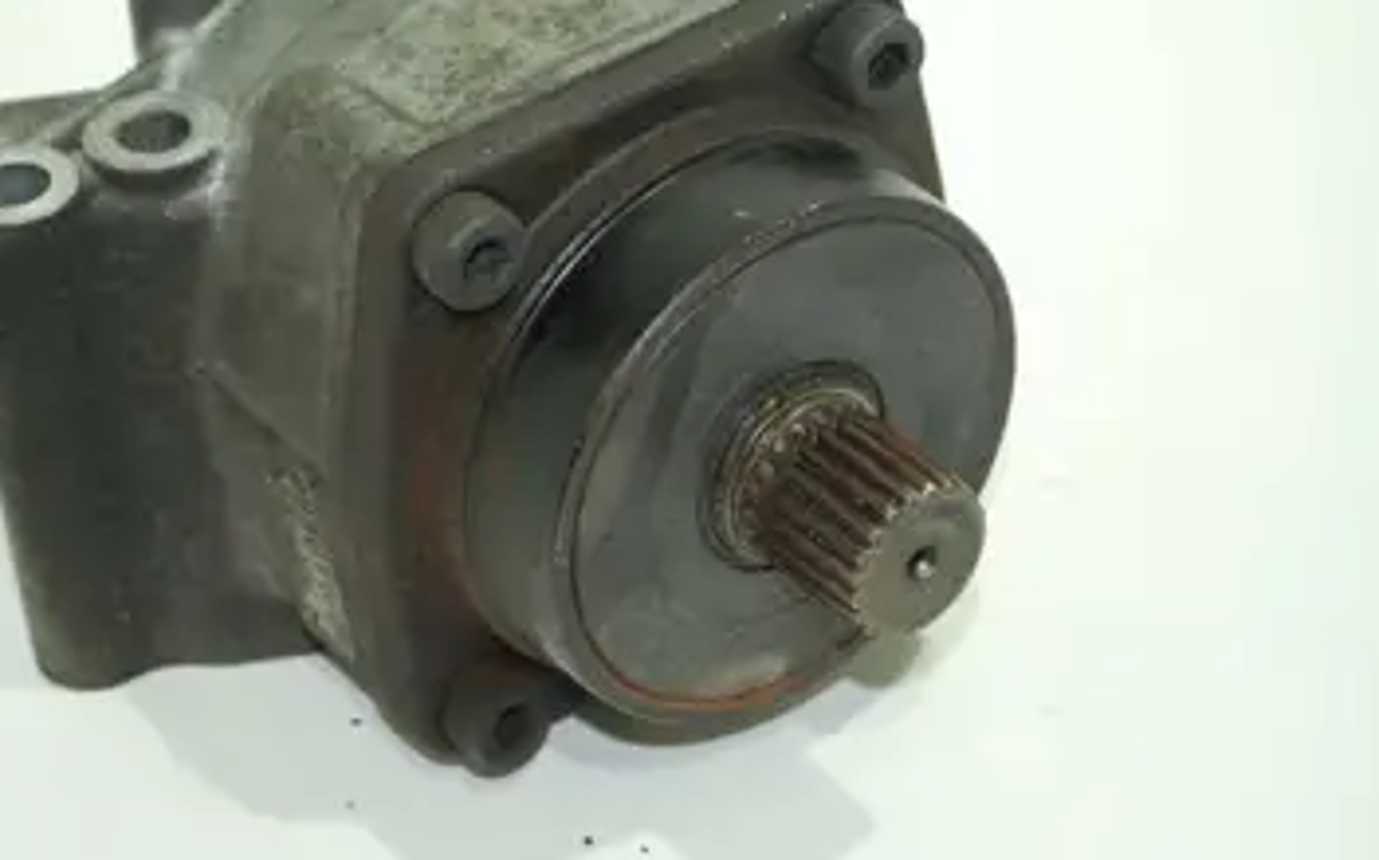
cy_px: 310
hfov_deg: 17.7
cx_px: 552
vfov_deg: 11.1
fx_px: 4433
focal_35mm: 118
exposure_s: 1/60
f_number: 5.6
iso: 400
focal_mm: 50
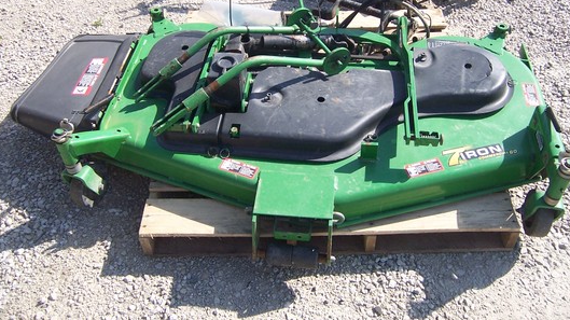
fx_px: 559
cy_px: 103
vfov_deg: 31.7
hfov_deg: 54.0
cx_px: 287
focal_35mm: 37
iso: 80
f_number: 3.4
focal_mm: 5.5
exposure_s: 1/500
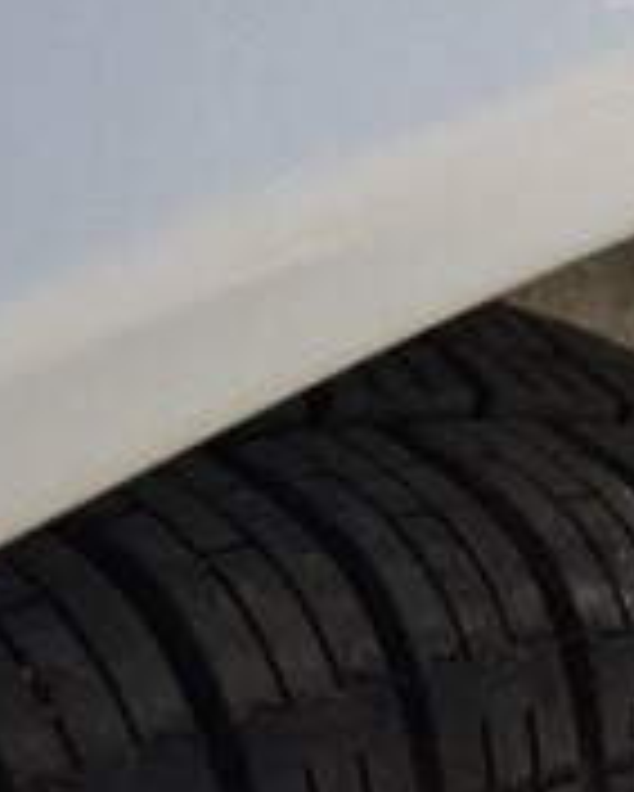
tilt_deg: -31.6
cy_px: 47
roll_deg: +1.6
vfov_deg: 17.8
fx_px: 2484
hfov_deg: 13.4
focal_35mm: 106
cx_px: 1066
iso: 32
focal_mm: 4.15
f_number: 2.2
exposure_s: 1/425
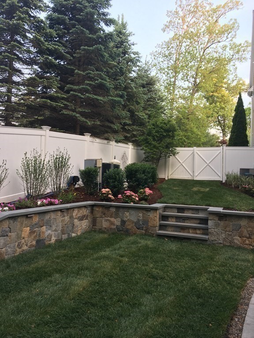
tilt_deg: +2.0
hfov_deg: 48.2
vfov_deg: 61.7
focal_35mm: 29
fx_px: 284
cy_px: 169
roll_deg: -0.9
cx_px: 127
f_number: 2.2
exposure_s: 1/60
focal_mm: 4.15
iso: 25
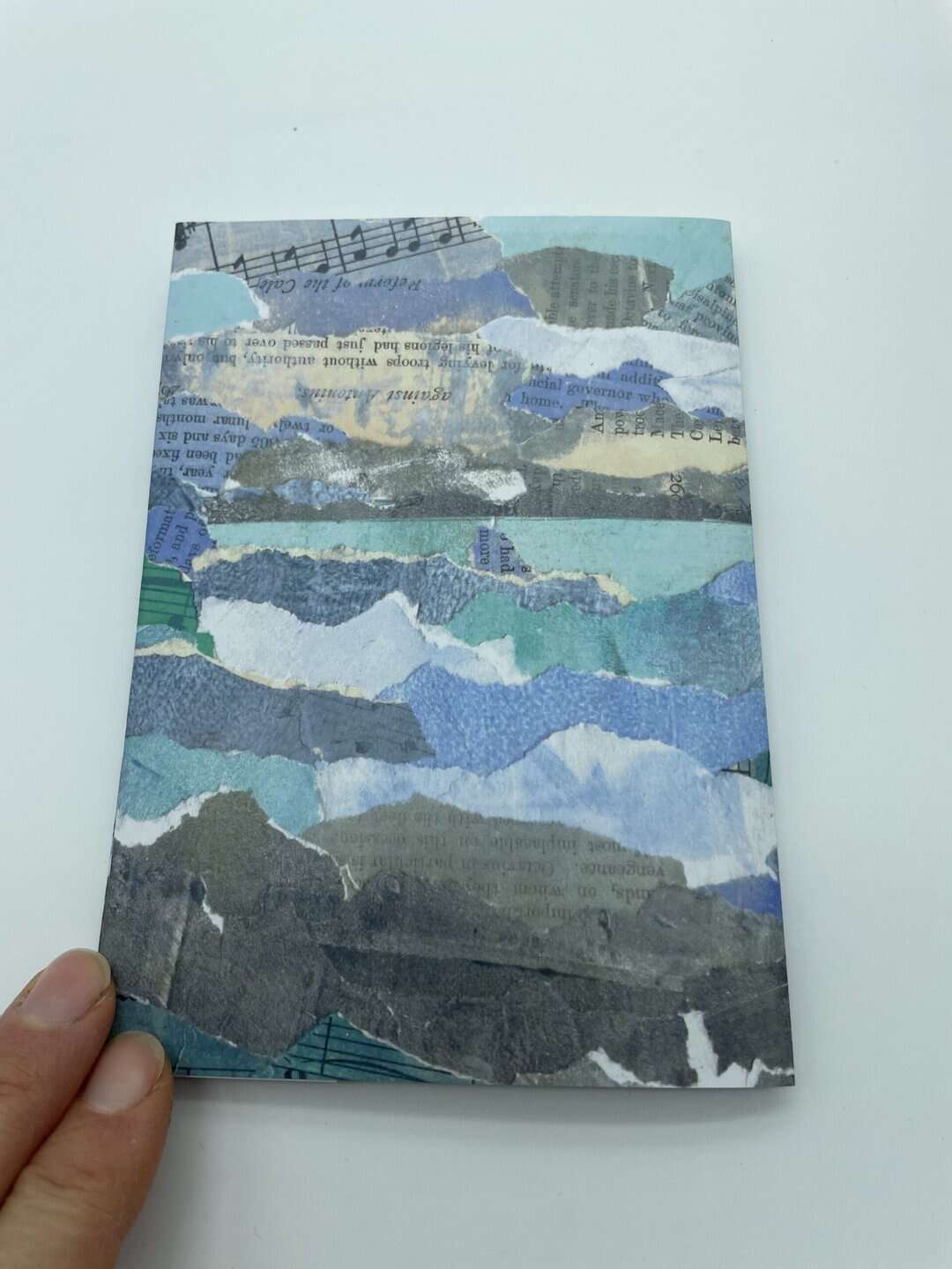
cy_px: 634
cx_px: 476
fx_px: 953
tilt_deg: -72.2
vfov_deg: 67.3
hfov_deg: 53.1
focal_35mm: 26
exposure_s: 1/626
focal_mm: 4.2
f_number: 1.6
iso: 32
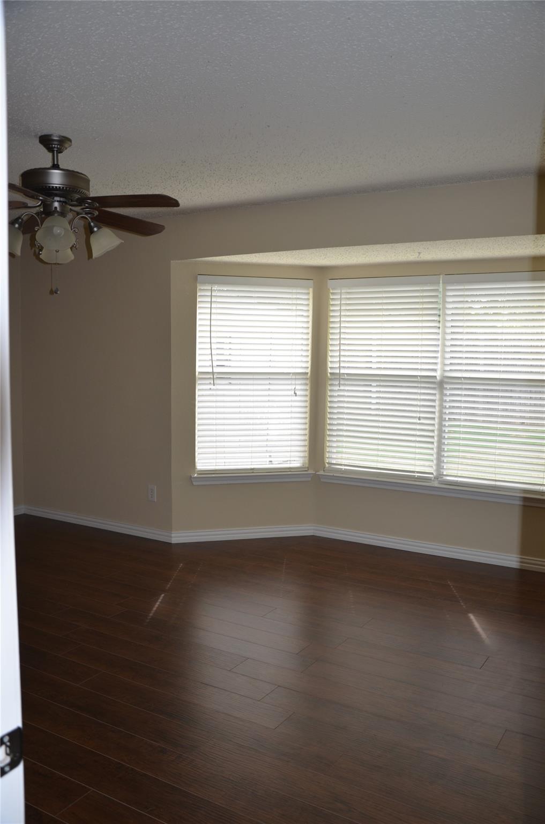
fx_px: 719
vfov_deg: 59.6
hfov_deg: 41.5
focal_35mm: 32
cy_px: 412
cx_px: 272
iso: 250
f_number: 3.8
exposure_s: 1/125
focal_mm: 21
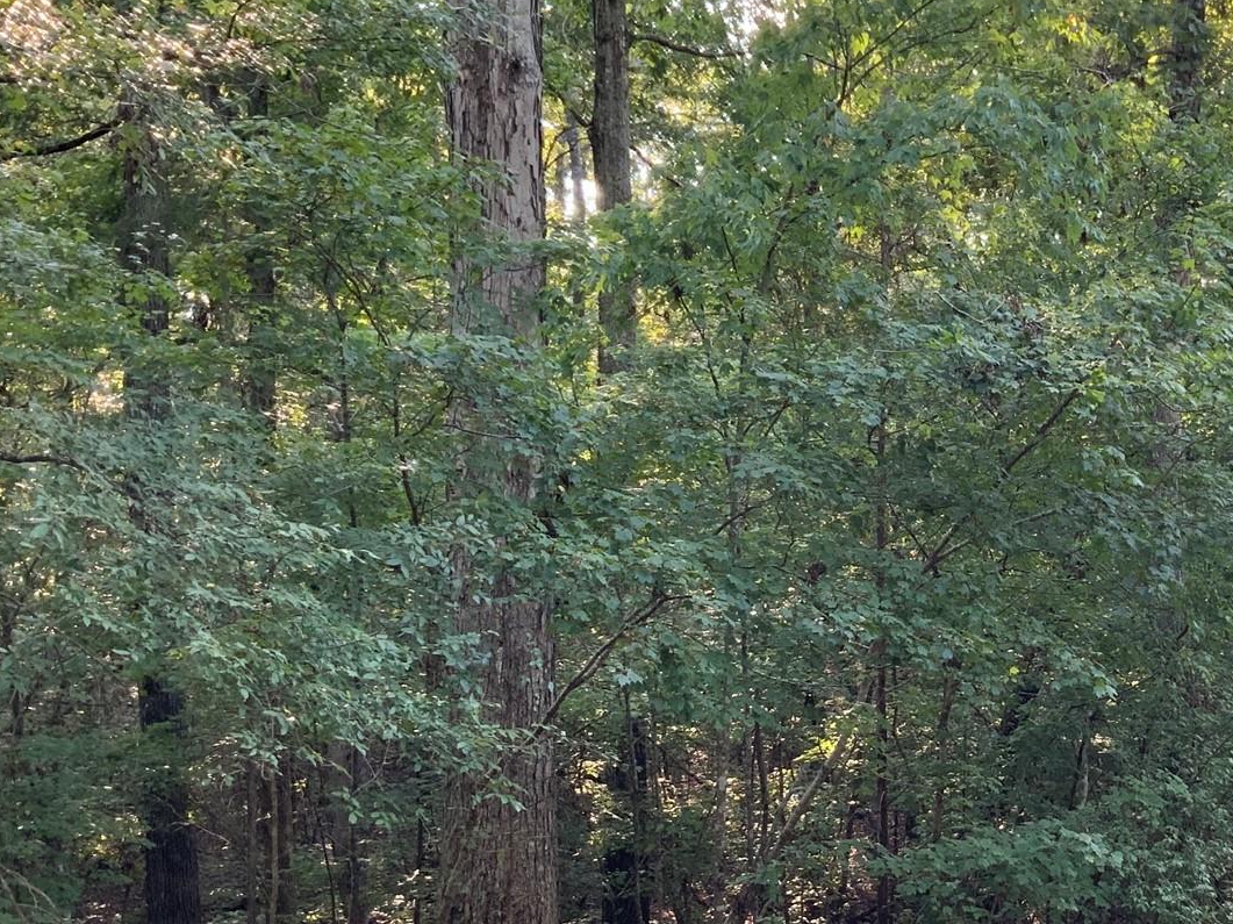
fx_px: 1994
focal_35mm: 56
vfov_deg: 26.0
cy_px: 589
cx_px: 1083
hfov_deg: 32.8
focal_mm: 3
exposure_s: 1/122
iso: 64
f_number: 1.8
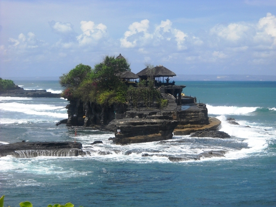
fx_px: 718
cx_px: 138
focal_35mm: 90
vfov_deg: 16.4
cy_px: 104
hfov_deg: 21.8
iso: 64
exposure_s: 1/192
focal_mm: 14.9
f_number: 8.5
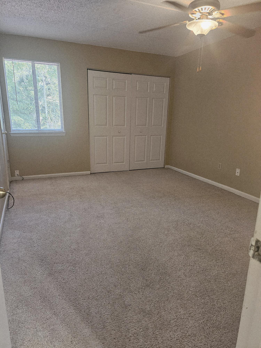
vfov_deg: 73.9
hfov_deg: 58.9
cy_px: 174
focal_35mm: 23
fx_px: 231
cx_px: 130
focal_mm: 6.3
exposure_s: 1/120
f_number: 1.7
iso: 400
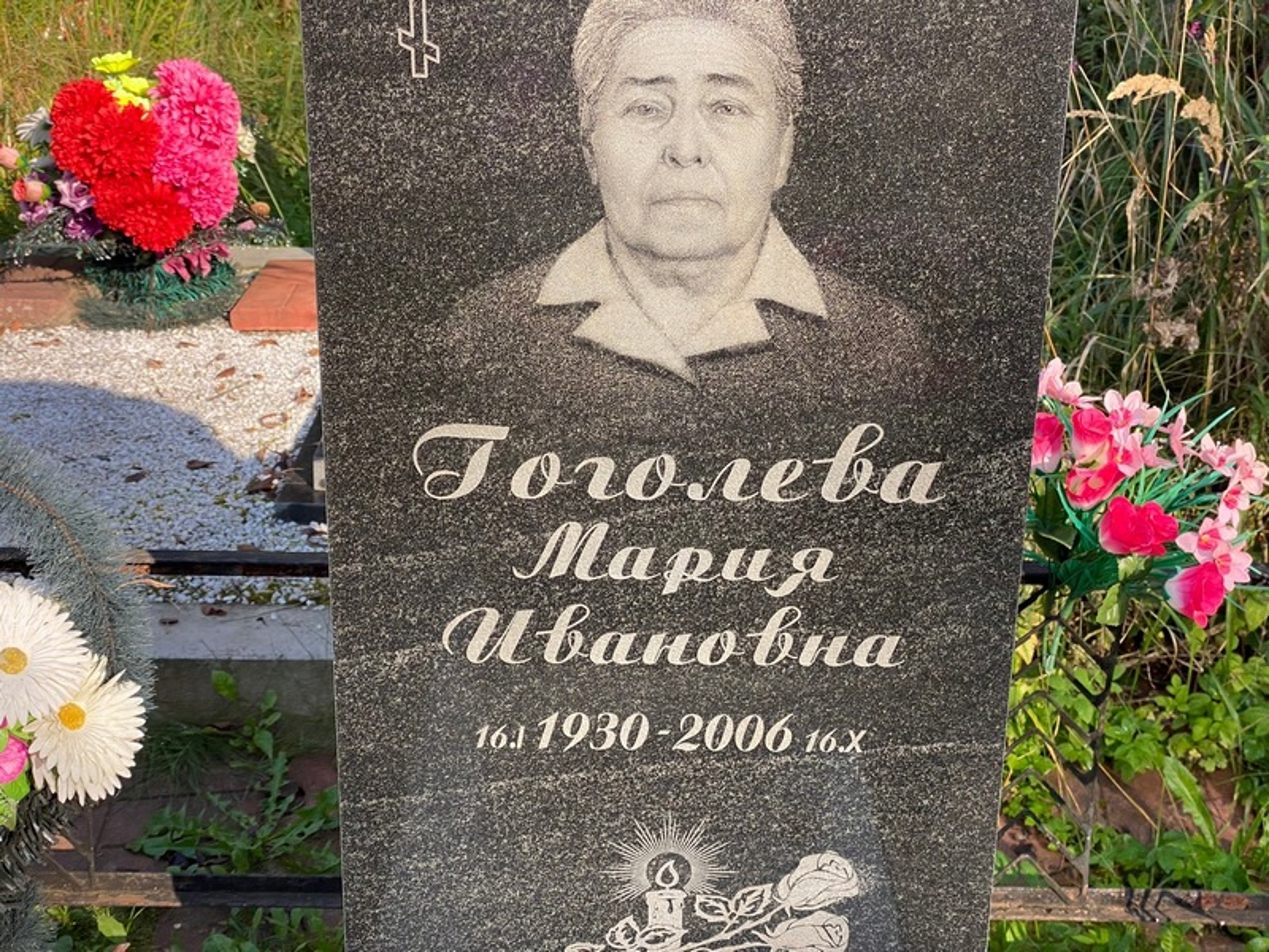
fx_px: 1906
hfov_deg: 36.8
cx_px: 634
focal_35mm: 52
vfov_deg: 28.0
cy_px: 476
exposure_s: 1/381
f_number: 2
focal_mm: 6
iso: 20
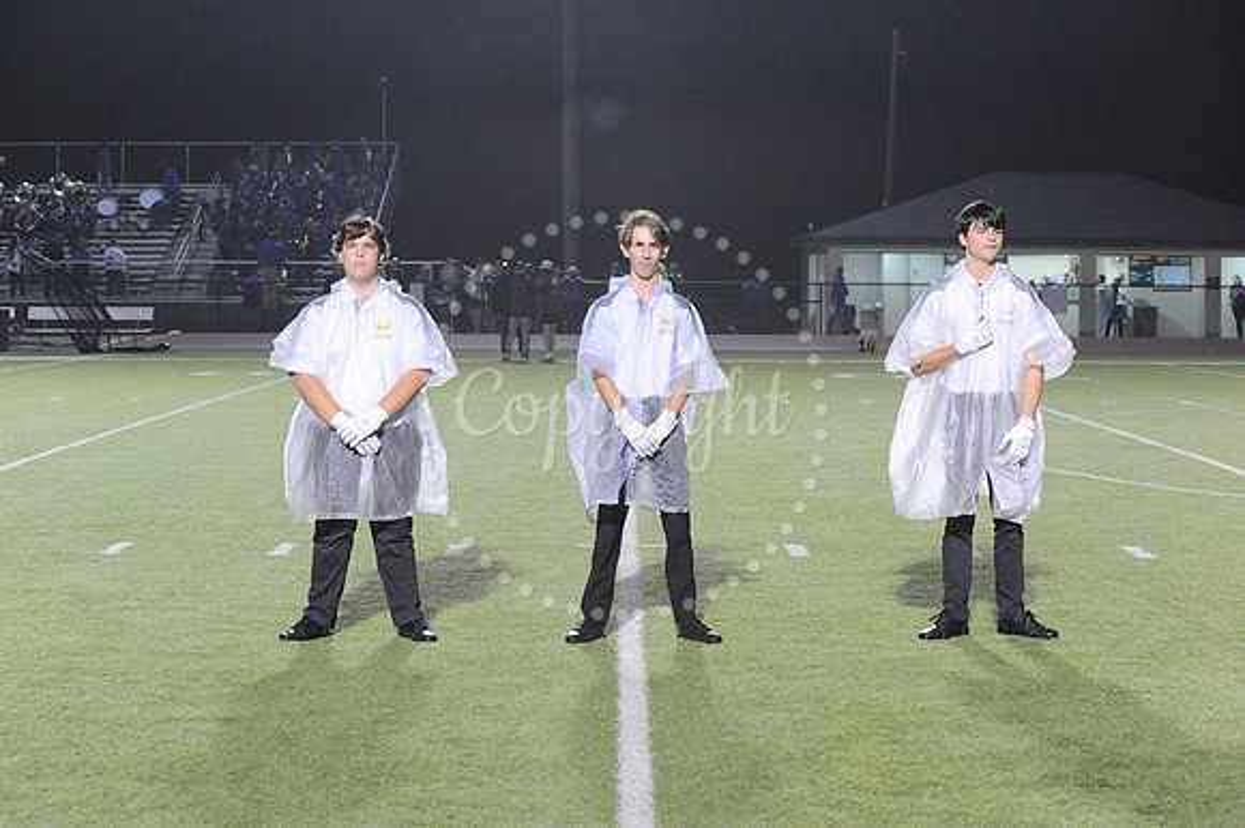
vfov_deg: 17.0
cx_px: 622
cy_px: 414
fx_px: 2765
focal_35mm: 80
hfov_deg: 25.4
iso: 4000
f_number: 5.6
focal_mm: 80
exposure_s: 1/200
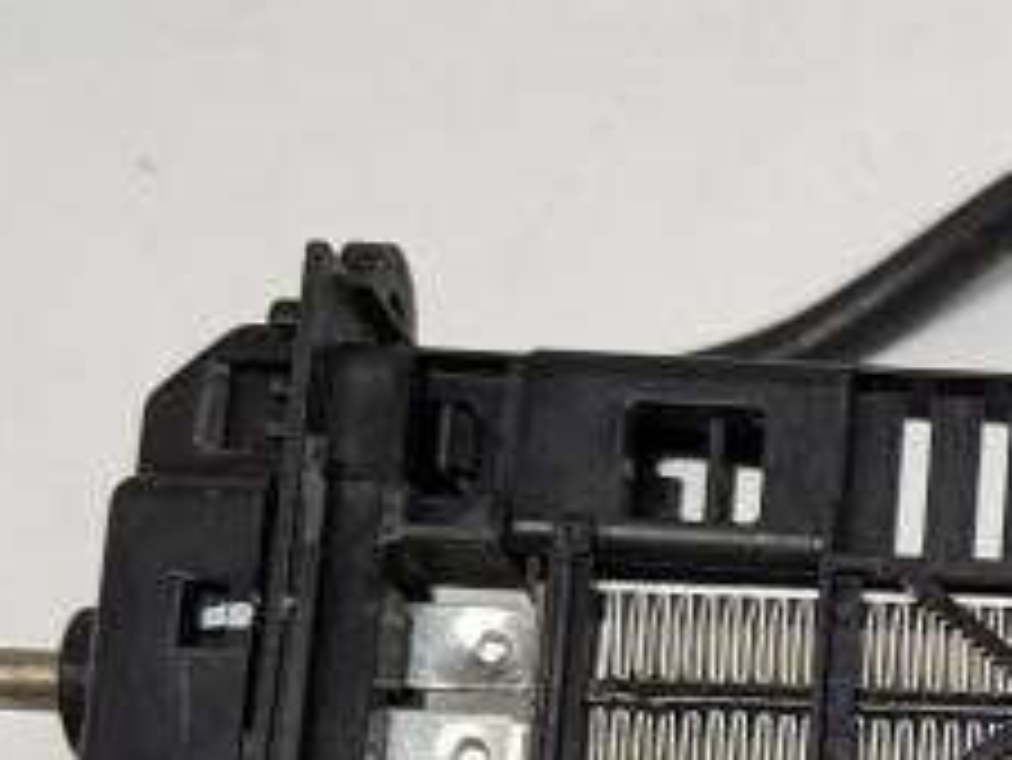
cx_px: 1696
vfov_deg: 12.6
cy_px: 1282
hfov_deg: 15.9
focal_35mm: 109
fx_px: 3188
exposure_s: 1/168
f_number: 1.85
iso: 58
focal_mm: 6.81
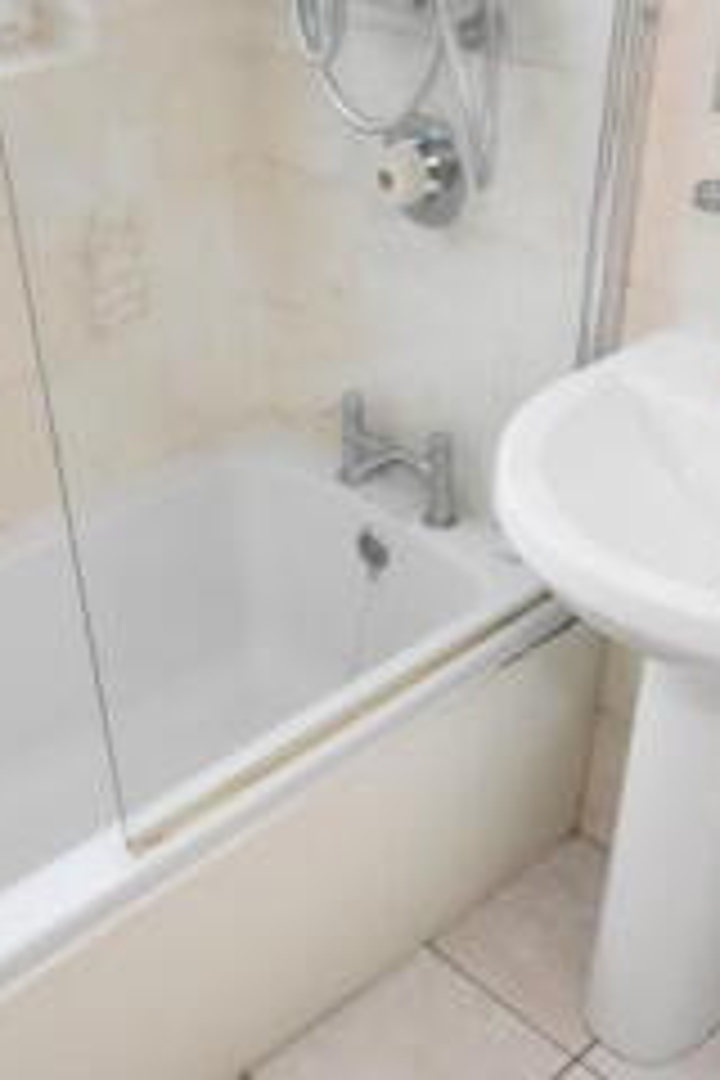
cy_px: 731
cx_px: 376
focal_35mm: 41
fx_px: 1230
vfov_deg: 46.6
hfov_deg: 32.6
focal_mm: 10
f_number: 4
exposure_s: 1/125
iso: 2200
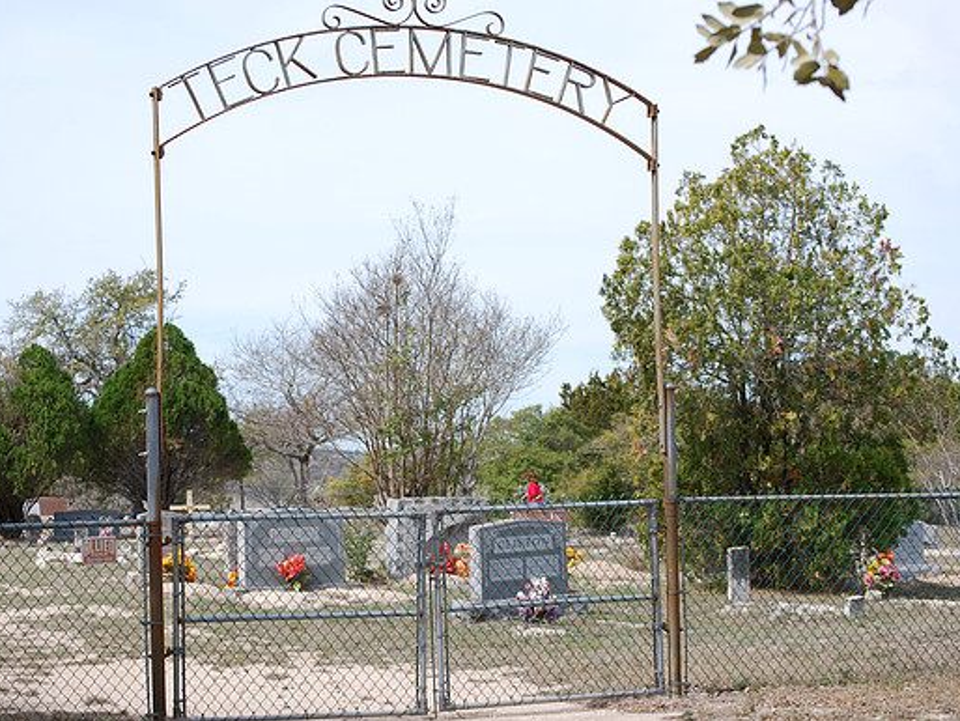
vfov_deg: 16.5
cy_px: 360
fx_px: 2484
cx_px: 428
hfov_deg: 21.9
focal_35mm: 90
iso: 100
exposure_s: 1/250
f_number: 8
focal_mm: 55
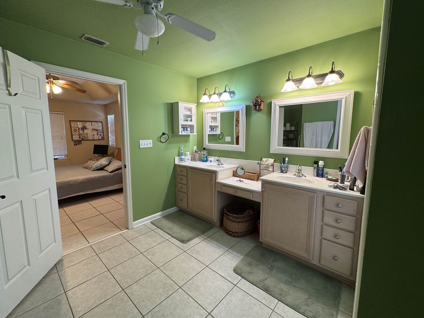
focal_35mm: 15
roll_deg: +0.3
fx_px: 184
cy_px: 155
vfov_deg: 81.7
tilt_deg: -7.1
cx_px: 209
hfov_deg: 98.2
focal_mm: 2.22
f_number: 2.2
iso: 160
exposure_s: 1/60
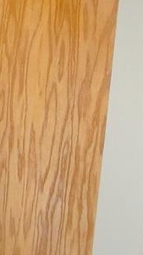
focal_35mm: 200
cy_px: -208
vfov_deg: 10.2
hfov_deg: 5.8
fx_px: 1350
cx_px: -206
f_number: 3.5
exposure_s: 1/80
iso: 200
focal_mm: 10.7
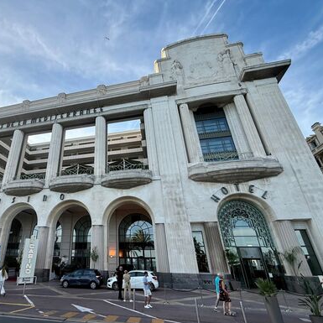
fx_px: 211
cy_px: 155
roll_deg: -1.7
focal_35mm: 20
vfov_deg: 74.8
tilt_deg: +26.9
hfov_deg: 72.1
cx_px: 102
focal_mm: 2.22
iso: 64
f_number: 2.2
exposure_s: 1/901
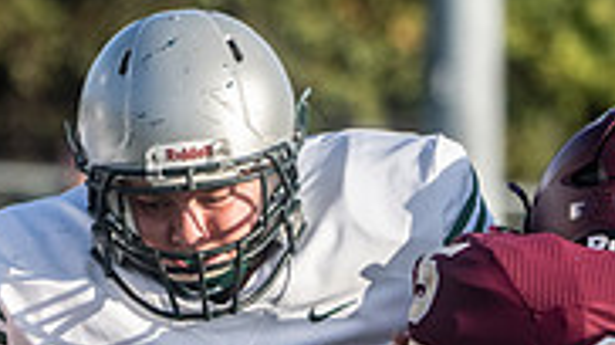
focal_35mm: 1196
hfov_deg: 1.8
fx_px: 19486
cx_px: -257
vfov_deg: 1.0
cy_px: 567
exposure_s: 1/1250
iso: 640
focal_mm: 358
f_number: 8
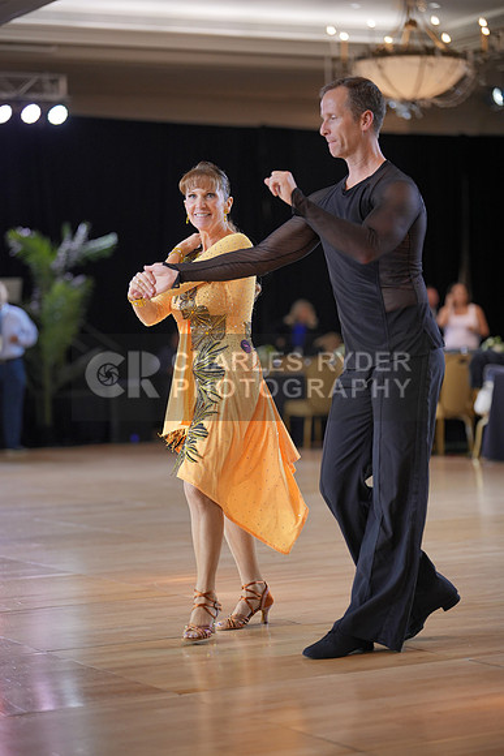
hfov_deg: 15.5
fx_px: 1847
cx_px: 252
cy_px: 378
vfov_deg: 23.1
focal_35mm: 88
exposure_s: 1/500
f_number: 2
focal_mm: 88
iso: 800
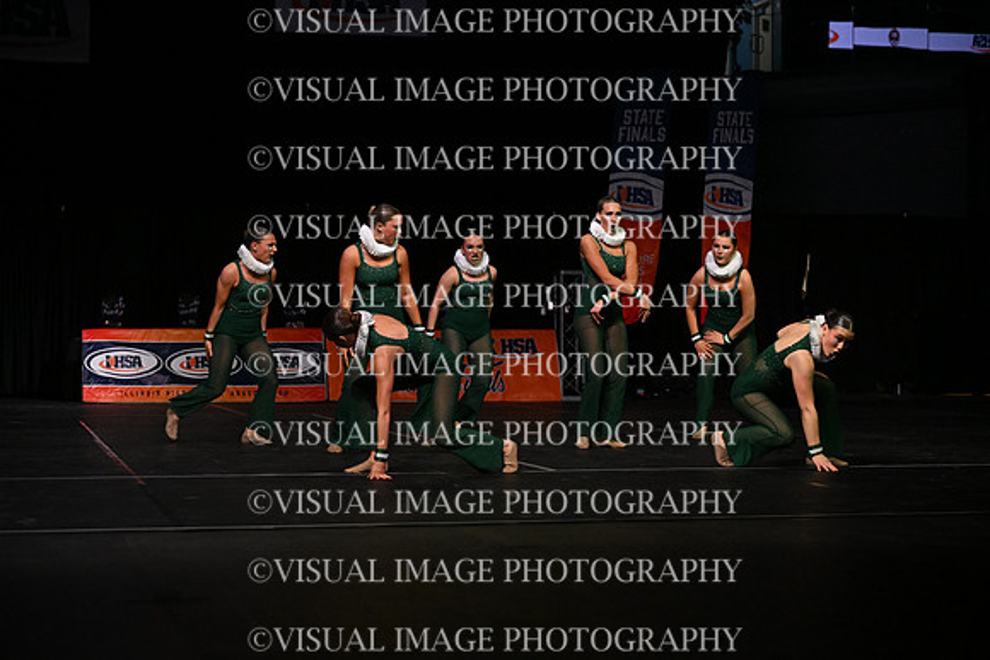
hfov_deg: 28.4
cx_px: 495
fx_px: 1953
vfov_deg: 19.2
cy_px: 330
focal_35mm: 71
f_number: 4
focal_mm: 71
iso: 6400
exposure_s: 1/1000
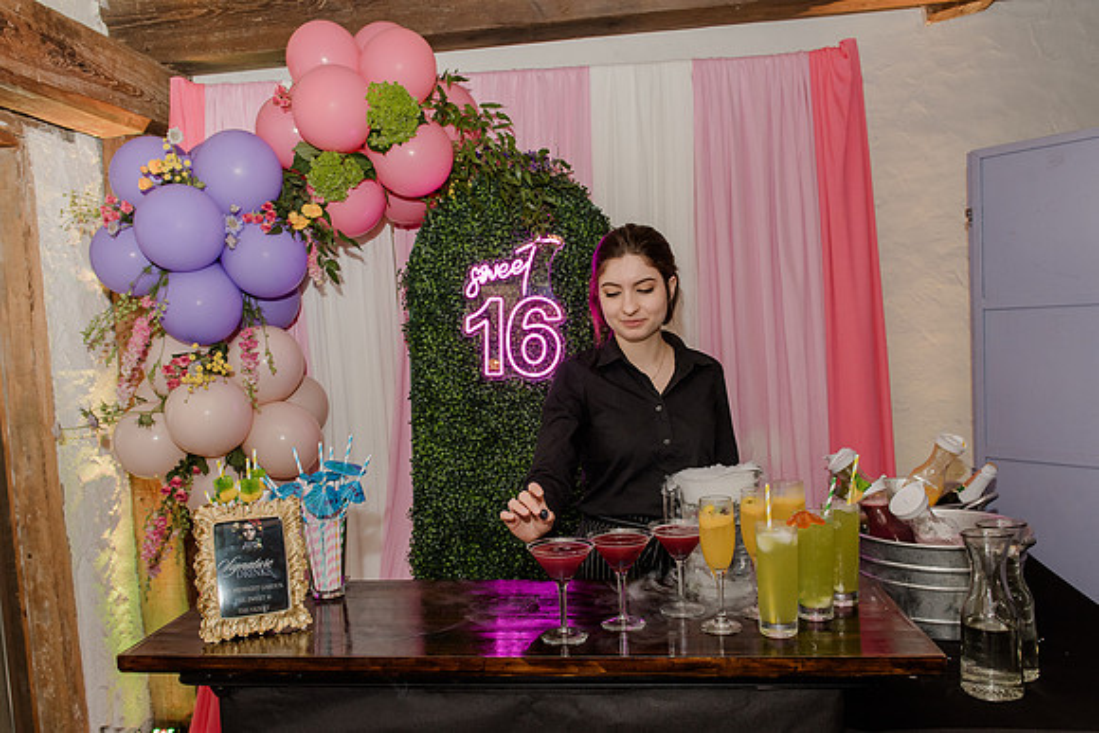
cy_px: 405
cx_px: 526
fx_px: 918
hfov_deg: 61.8
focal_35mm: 30
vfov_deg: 43.5
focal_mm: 26
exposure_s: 1/125
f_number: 5.6
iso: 800
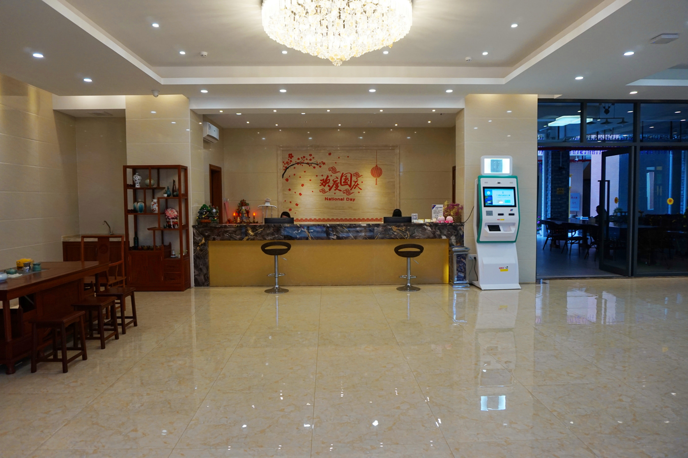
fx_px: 458
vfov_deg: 53.1
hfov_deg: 73.8
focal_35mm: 24
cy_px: 229
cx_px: 344
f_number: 4
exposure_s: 1/160
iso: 500
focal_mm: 16
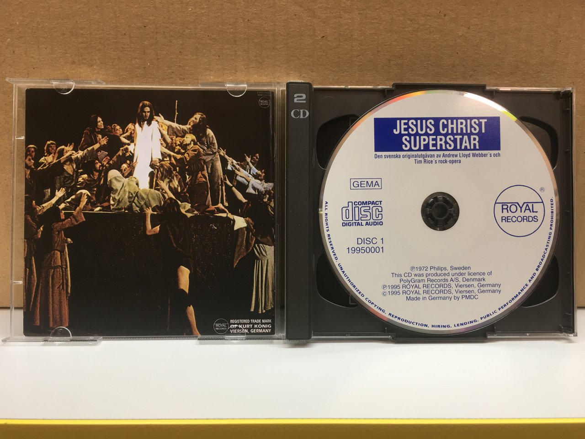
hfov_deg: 61.7
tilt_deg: -13.1
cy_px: 220
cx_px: 292
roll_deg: -0.4
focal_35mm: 29
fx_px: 490
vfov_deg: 48.2
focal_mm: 4.15
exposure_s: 1/33
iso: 25
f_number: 2.2
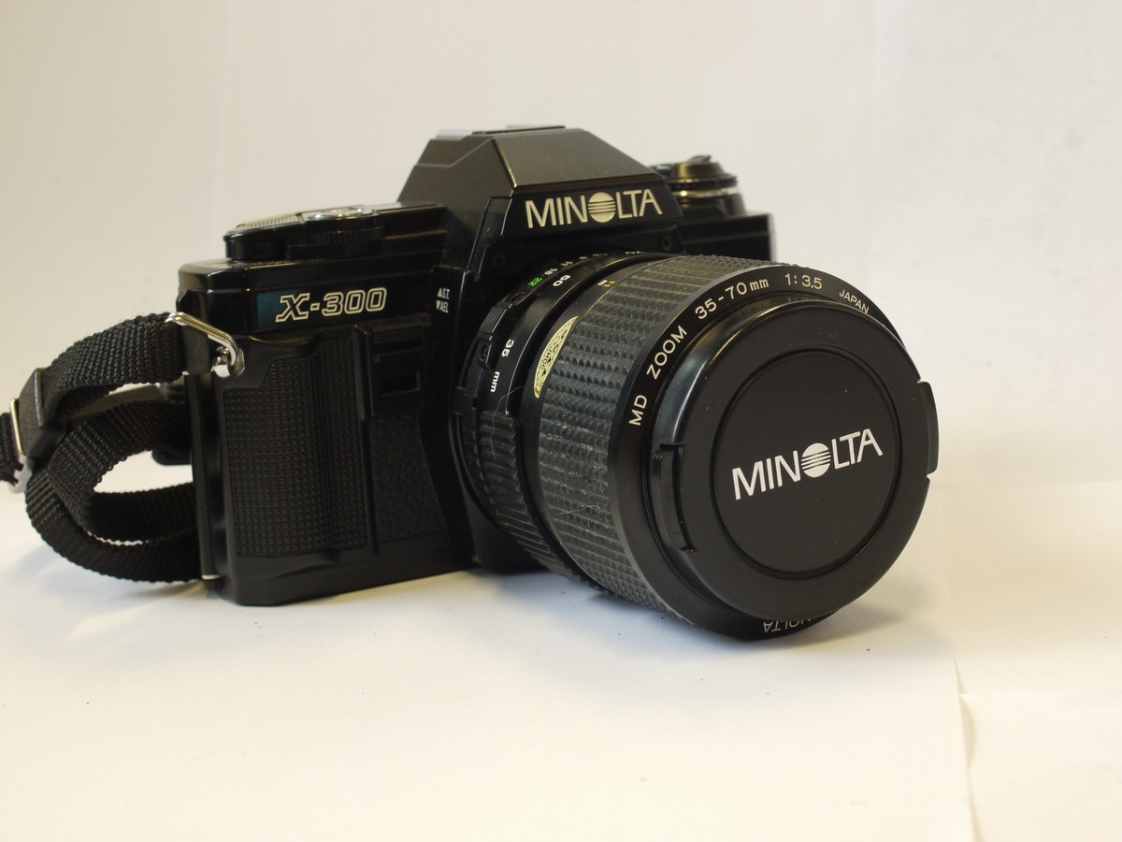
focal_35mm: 60
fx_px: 1945
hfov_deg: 32.2
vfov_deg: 24.4
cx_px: 561
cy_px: 421
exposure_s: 1/20
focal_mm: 30
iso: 400
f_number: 8
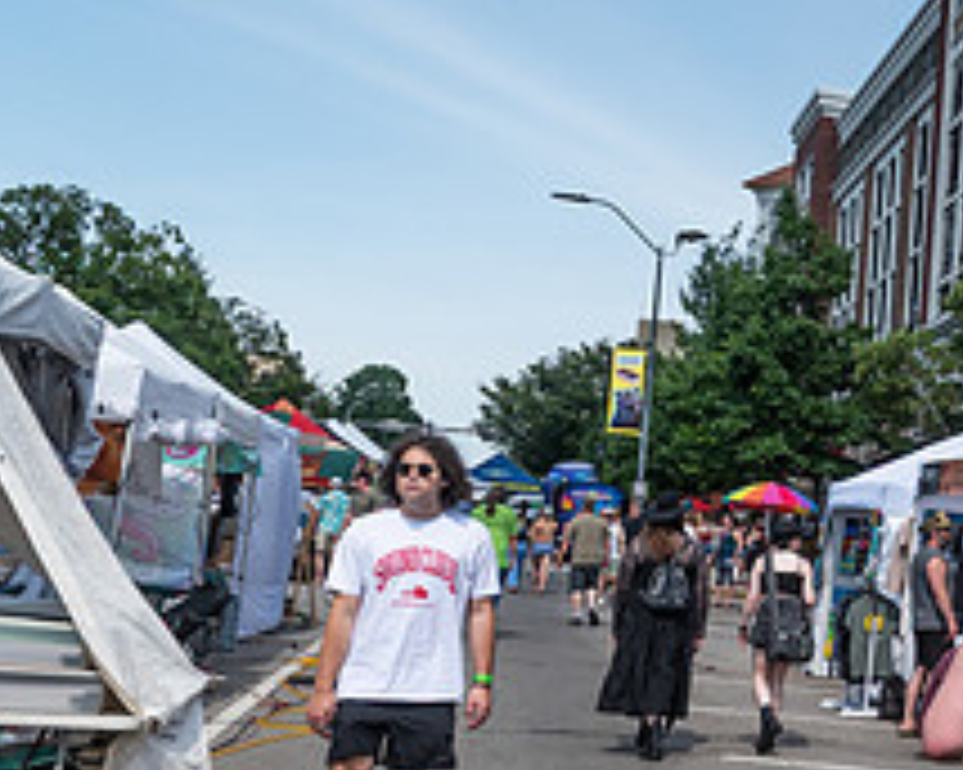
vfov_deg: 25.0
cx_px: 1246
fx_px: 1738
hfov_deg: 26.4
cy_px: 353
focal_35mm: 61
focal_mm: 24
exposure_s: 1/1600
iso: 200
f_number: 5
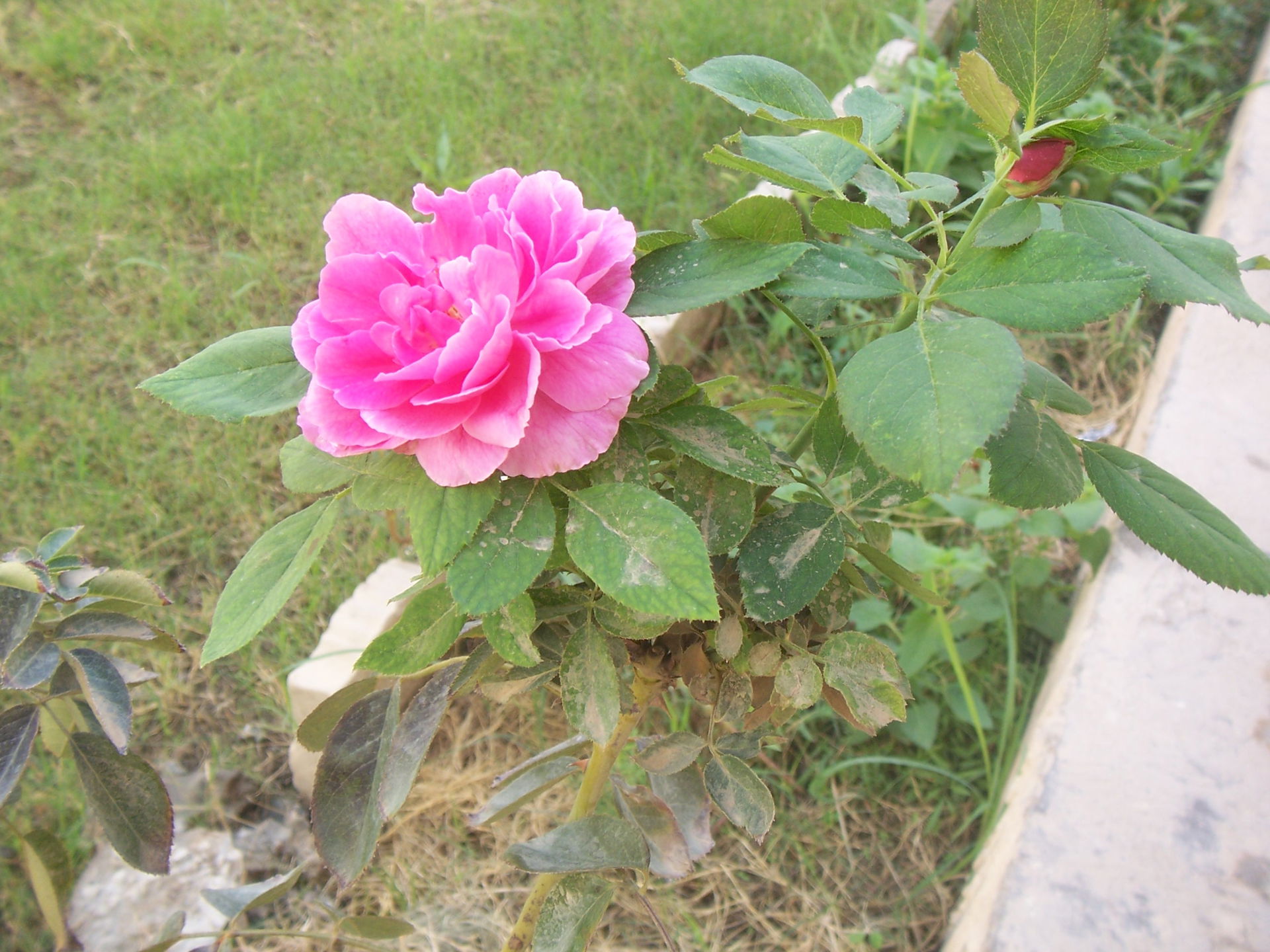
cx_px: 635
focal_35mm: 39
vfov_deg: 36.8
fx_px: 1431
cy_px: 476
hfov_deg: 47.9
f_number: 3.9
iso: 64
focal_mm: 6.4
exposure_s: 1/60
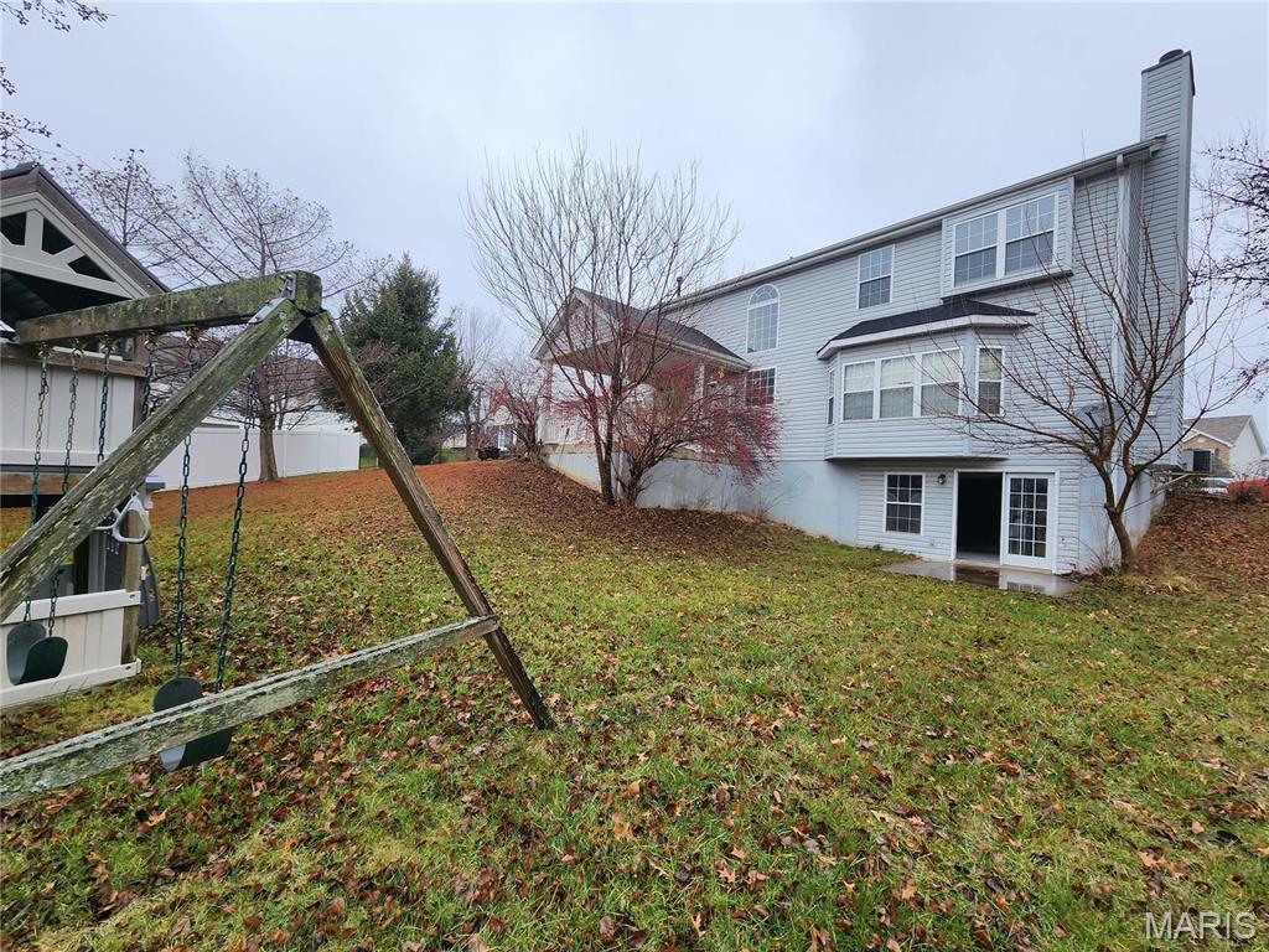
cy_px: 476
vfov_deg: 89.9
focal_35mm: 13
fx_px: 477
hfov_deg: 106.2
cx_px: 634
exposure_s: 1/357
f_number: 2.2
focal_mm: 2.2
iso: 50
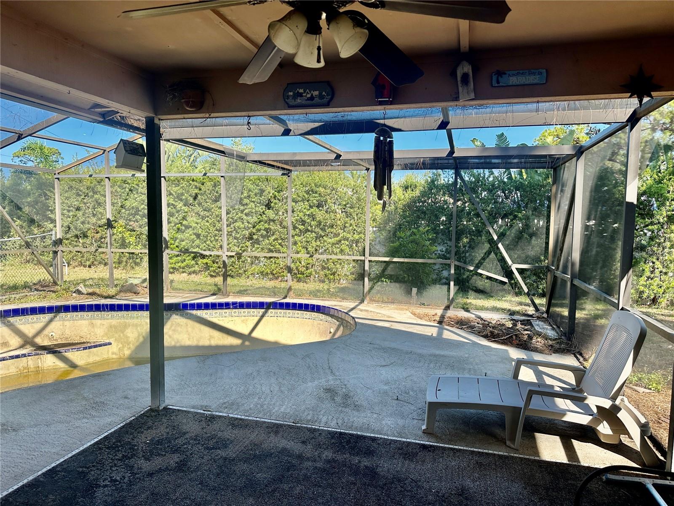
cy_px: 253
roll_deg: -2.0
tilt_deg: -5.4
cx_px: 337
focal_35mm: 24
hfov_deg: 71.6
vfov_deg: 56.8
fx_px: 467
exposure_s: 1/1339
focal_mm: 6.86
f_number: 1.78
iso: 80
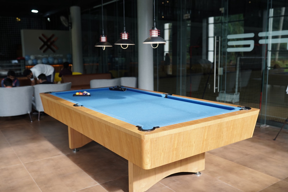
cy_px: 96
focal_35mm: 35
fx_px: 280
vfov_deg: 37.9
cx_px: 144
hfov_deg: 54.4
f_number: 2.8
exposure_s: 1/200
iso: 250
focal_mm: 35
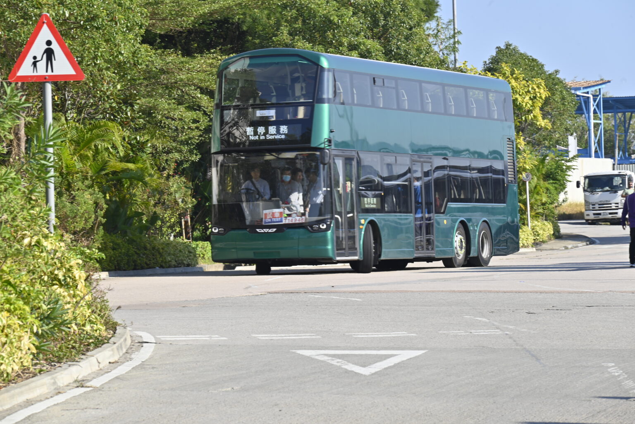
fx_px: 2911
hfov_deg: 12.4
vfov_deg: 8.3
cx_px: 318
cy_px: 212
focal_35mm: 165
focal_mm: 165
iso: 100
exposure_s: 1/100
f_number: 13
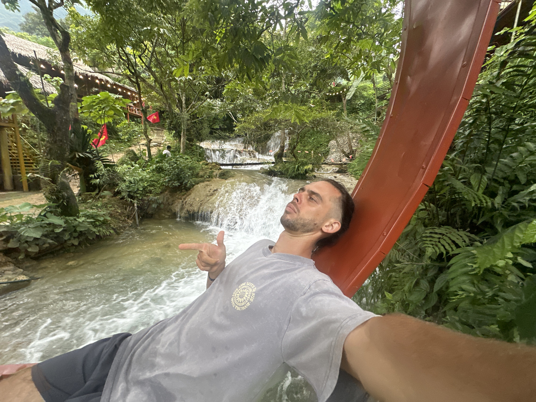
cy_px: 201
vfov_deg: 85.7
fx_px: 217
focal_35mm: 14
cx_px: 268
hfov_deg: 102.1
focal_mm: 2.22
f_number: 2.2
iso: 320
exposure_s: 1/100
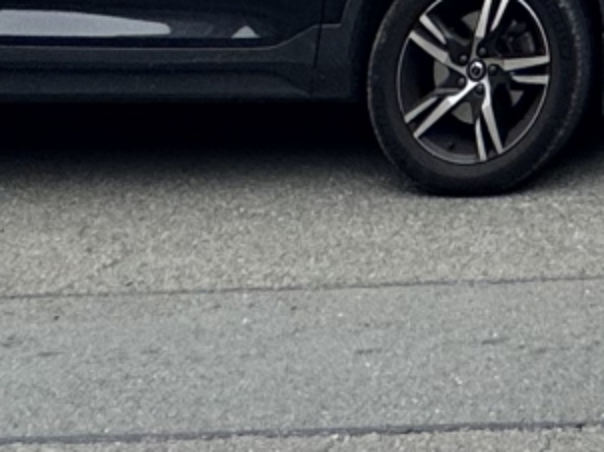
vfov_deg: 10.1
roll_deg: +1.2
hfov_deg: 17.5
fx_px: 1656
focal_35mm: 95
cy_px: -998
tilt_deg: +17.1
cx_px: 1022
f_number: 2.2
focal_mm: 2.22
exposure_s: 1/664
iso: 40
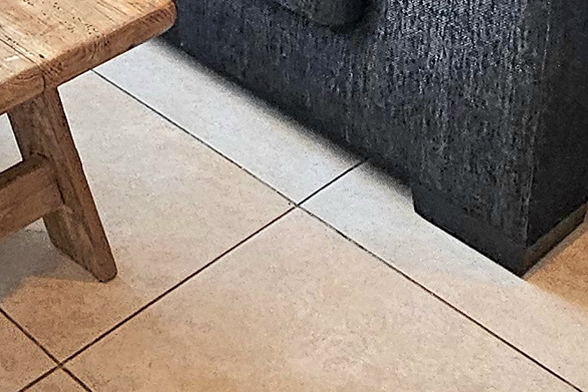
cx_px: -31
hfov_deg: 23.7
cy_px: -491
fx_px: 1323
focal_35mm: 81
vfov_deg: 13.4
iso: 100
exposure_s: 1/50
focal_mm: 2.2
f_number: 2.2
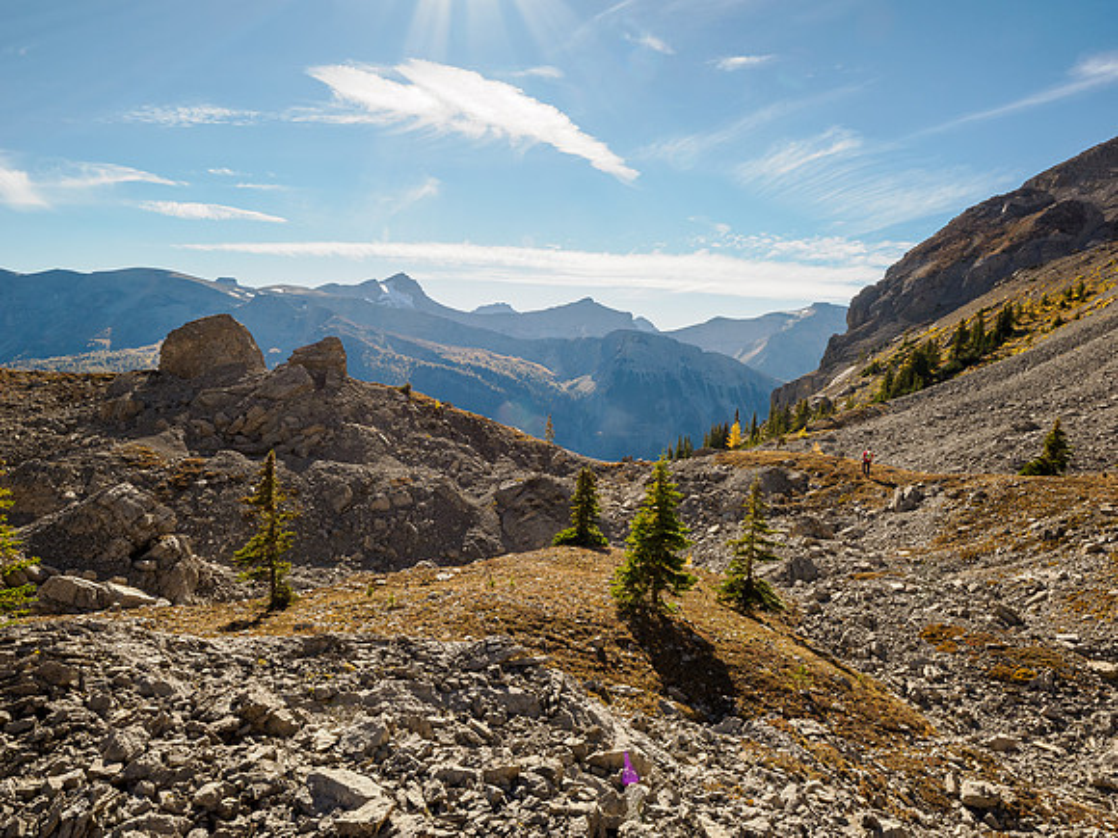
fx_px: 775
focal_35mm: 24
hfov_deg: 71.6
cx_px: 559
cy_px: 419
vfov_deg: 56.8
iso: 200
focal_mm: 12
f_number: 11
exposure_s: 1/80
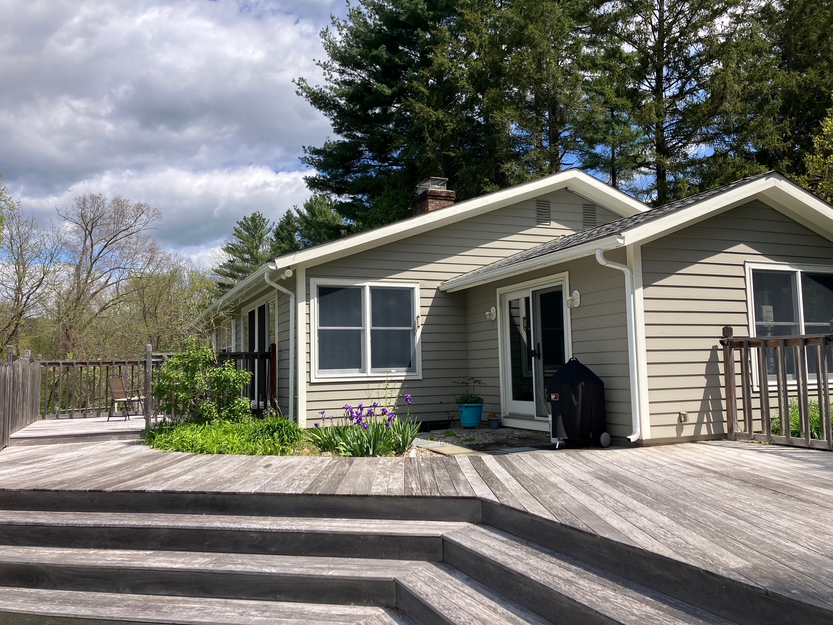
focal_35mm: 28
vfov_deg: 49.7
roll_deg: +1.0
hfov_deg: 63.4
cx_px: 416
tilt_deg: +4.6
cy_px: 312
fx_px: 674
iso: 32
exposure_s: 1/2088
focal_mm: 3.99
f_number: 1.8
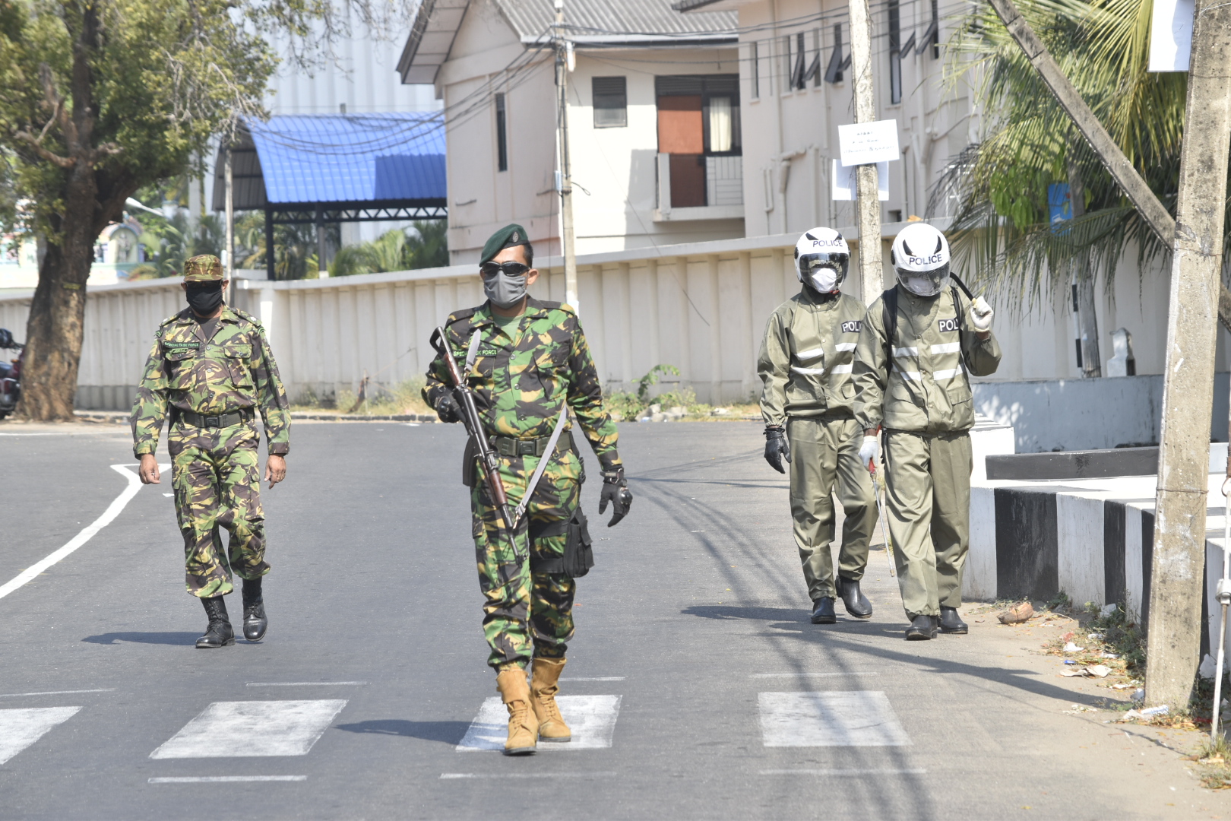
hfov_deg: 11.4
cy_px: 410
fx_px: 6155
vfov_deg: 7.6
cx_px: 616
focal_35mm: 180
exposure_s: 1/400
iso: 250
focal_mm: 120
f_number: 10
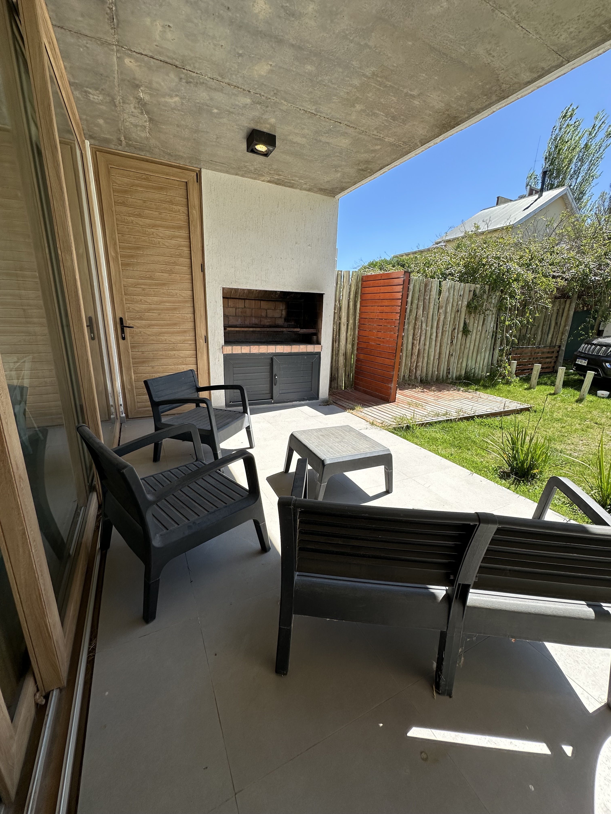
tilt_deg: -15.1
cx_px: 306
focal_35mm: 14
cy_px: 407
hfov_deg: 85.7
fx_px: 329
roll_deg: -2.5
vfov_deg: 102.1
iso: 40
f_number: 2.2
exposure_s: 1/903
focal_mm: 2.22
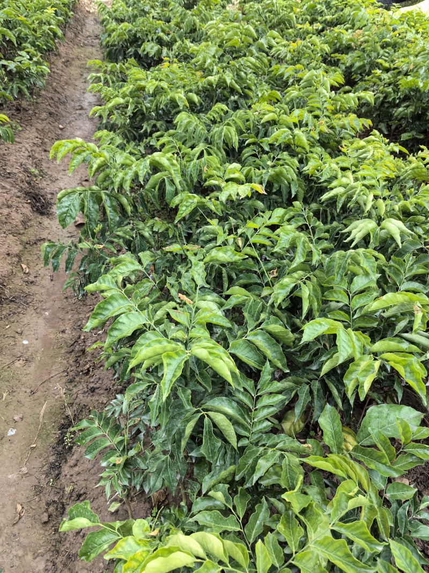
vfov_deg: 65.3
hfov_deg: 51.3
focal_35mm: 27
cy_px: 286
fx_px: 446
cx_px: 214
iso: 200
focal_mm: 5.72
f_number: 2
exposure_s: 1/100
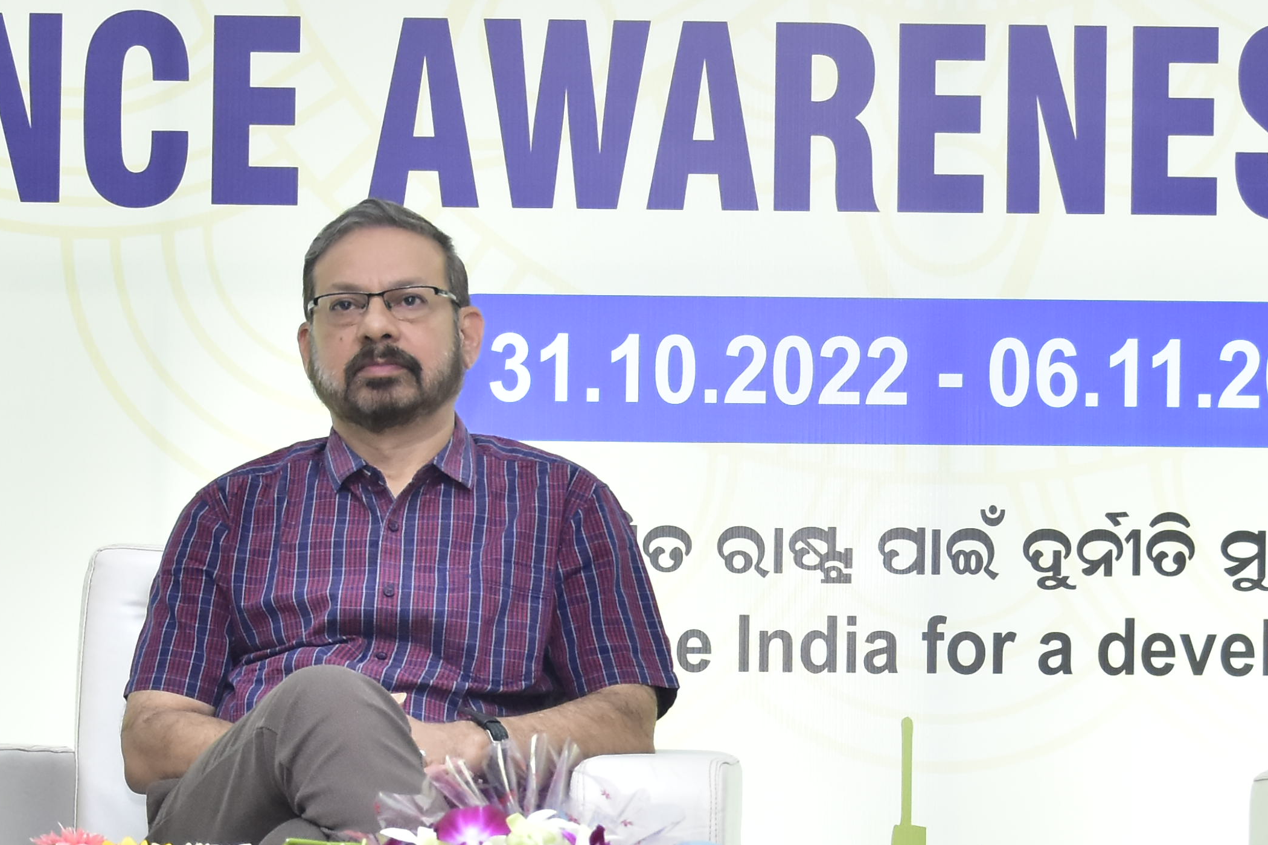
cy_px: 671
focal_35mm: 120
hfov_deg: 17.0
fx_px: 4226
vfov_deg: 11.4
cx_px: 905
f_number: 4.5
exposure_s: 1/160
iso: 1000
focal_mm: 28
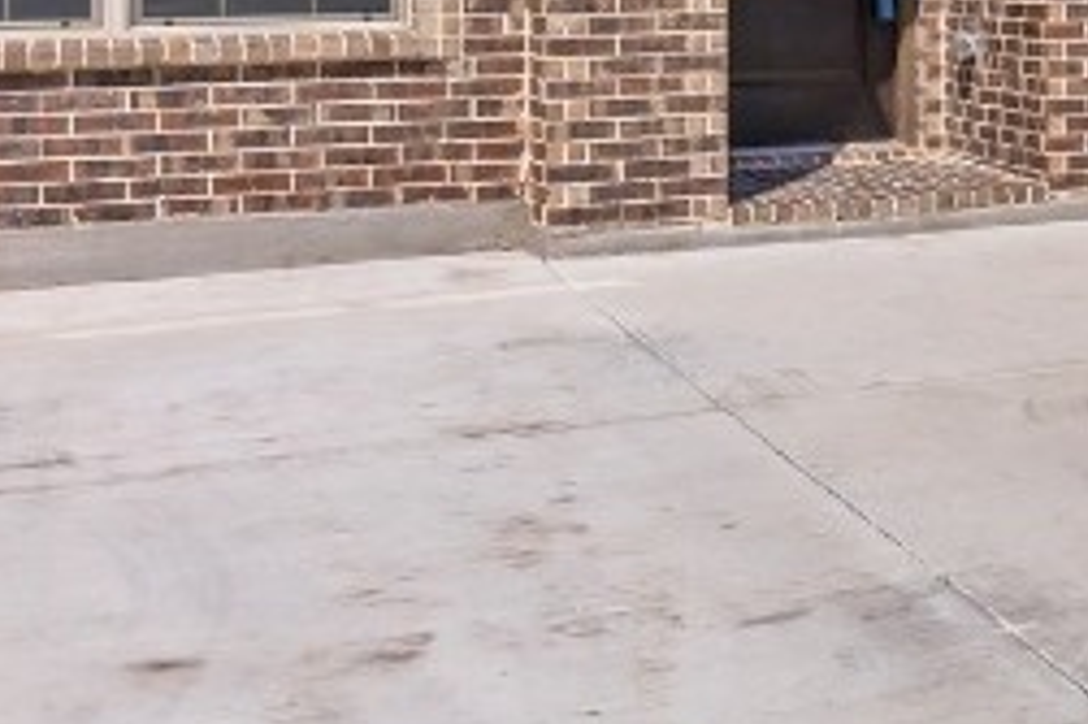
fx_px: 2356
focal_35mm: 78
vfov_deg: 17.0
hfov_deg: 22.3
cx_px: 1547
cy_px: -52
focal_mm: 17
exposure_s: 1/100
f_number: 8
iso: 100
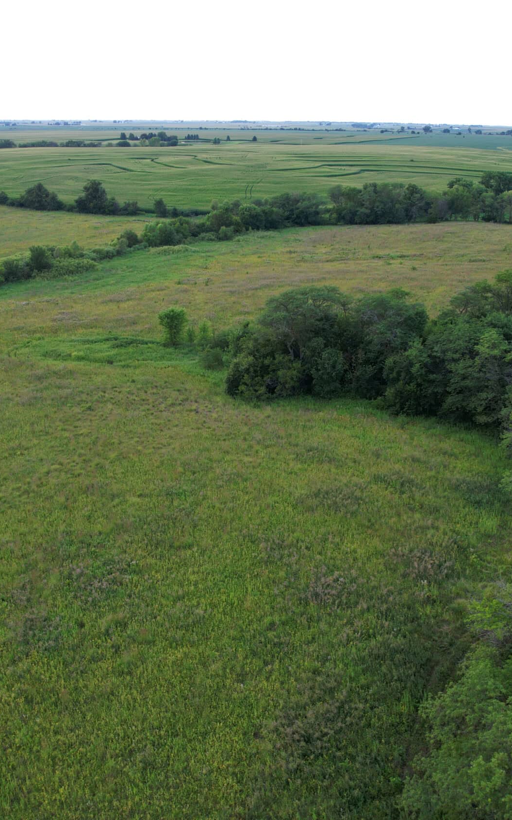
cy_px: 406
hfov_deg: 37.2
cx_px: 292
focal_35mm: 34
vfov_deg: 56.7
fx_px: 759
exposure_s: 1/60
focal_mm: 8.4
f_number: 2.8
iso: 110
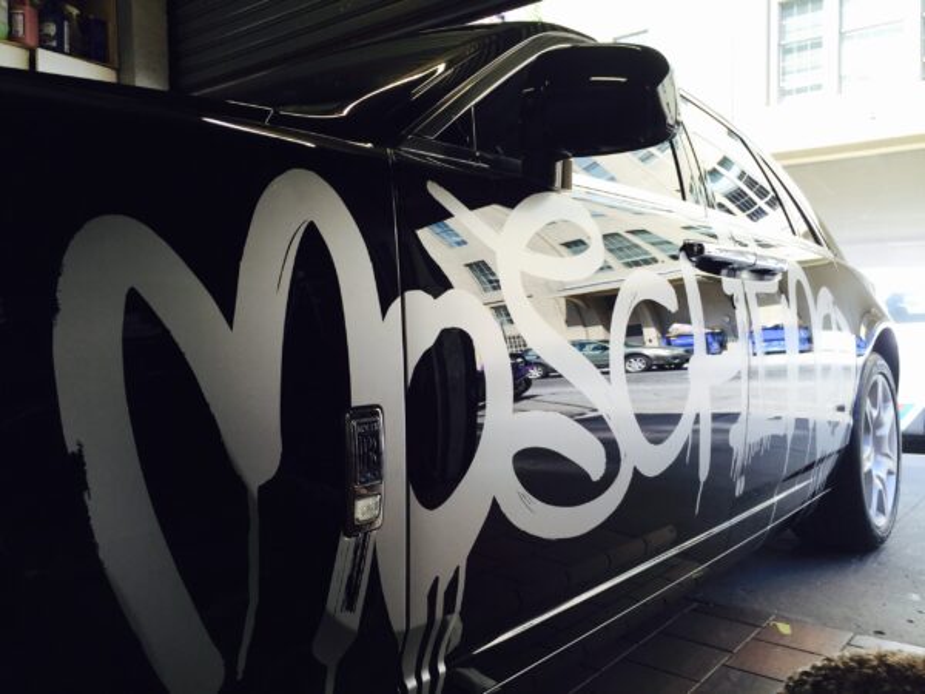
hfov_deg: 61.7
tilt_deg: -2.7
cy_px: 347
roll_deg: +0.5
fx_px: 775
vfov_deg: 48.2
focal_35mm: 29
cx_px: 462
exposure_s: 1/125
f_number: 2.2
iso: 32
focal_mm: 4.15
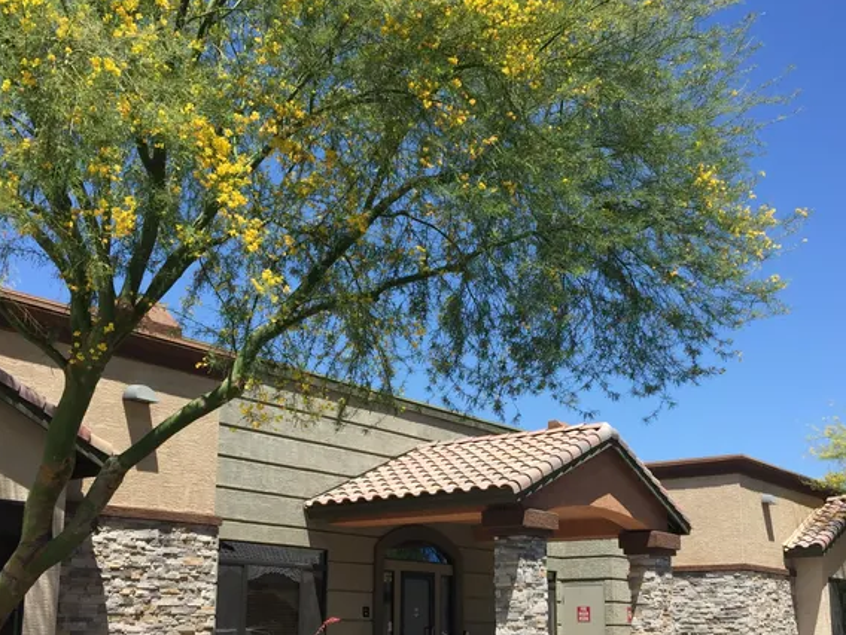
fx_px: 1198
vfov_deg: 29.6
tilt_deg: +13.1
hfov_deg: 38.9
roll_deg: -1.7
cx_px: 441
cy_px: 398
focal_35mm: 49
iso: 32
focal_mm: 4.2
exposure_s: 1/1647
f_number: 2.2
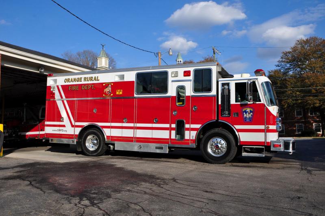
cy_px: 108
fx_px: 284
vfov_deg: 41.6
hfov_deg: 59.6
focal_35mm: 32
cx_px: 162
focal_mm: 21
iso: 200
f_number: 10
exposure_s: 1/400
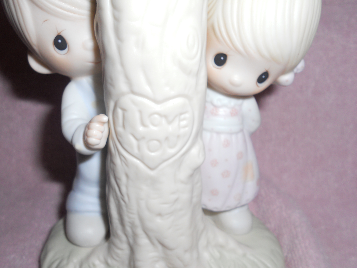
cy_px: 134
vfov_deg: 44.2
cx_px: 178
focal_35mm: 32
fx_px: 330
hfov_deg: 56.8
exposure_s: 1/25
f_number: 8.8
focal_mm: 5.8
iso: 80
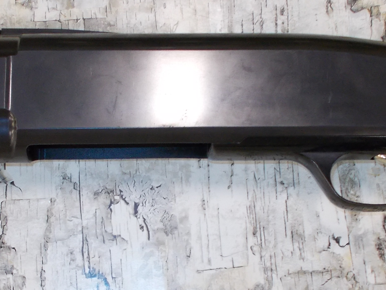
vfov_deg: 22.8
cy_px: 191
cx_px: 154
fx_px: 714
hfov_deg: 30.2
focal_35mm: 64
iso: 200
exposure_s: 1/25
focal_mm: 4.6
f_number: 3.2
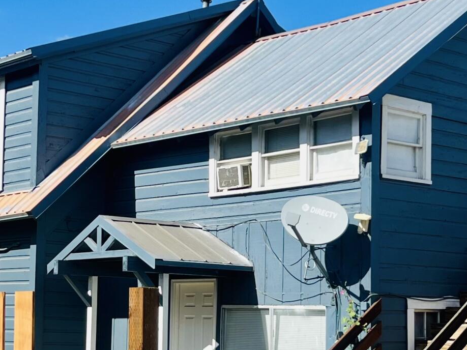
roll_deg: -1.6
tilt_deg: +4.8
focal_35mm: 85
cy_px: 229
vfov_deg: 17.3
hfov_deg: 22.9
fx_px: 1146
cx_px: 152
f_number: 1.5
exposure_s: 1/3968
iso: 50
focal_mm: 5.7
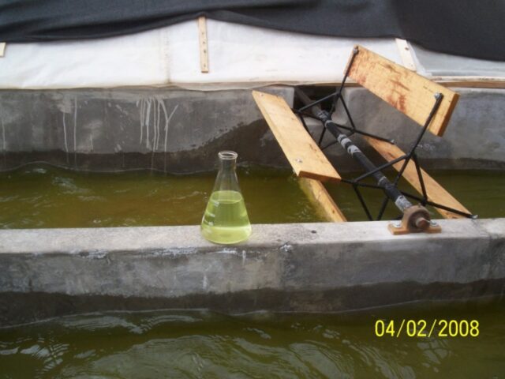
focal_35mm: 36
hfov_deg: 51.4
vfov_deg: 39.7
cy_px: 190
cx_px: 252
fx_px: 525
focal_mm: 5.9
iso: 100
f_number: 4.5
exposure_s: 1/309
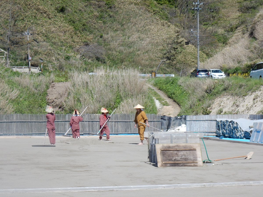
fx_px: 752
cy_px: 98
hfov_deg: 19.8
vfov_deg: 14.9
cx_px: 132
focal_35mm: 99
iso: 125
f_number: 5.3
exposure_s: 1/640
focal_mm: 17.6
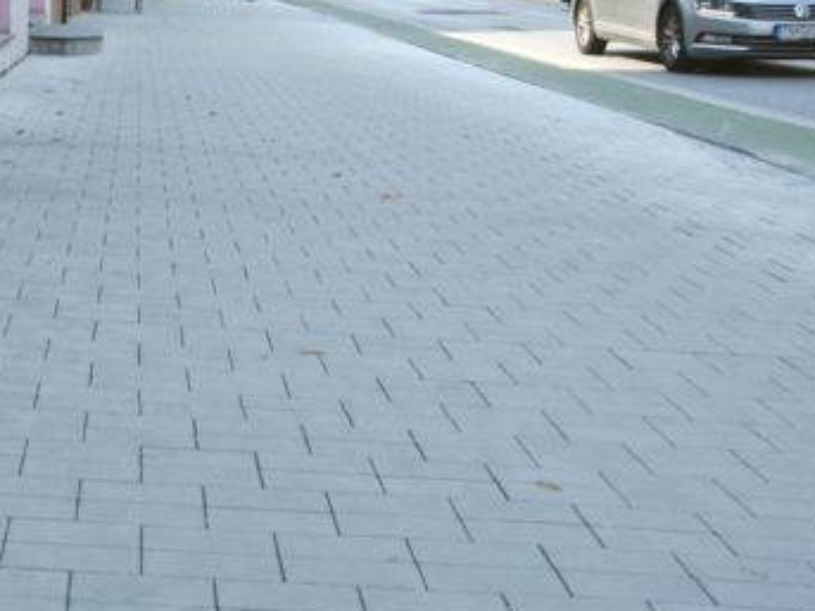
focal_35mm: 71
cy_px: 90
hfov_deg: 26.4
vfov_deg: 20.4
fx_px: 1671
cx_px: 69
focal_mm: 22
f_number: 5.6
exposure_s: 1/320
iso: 250
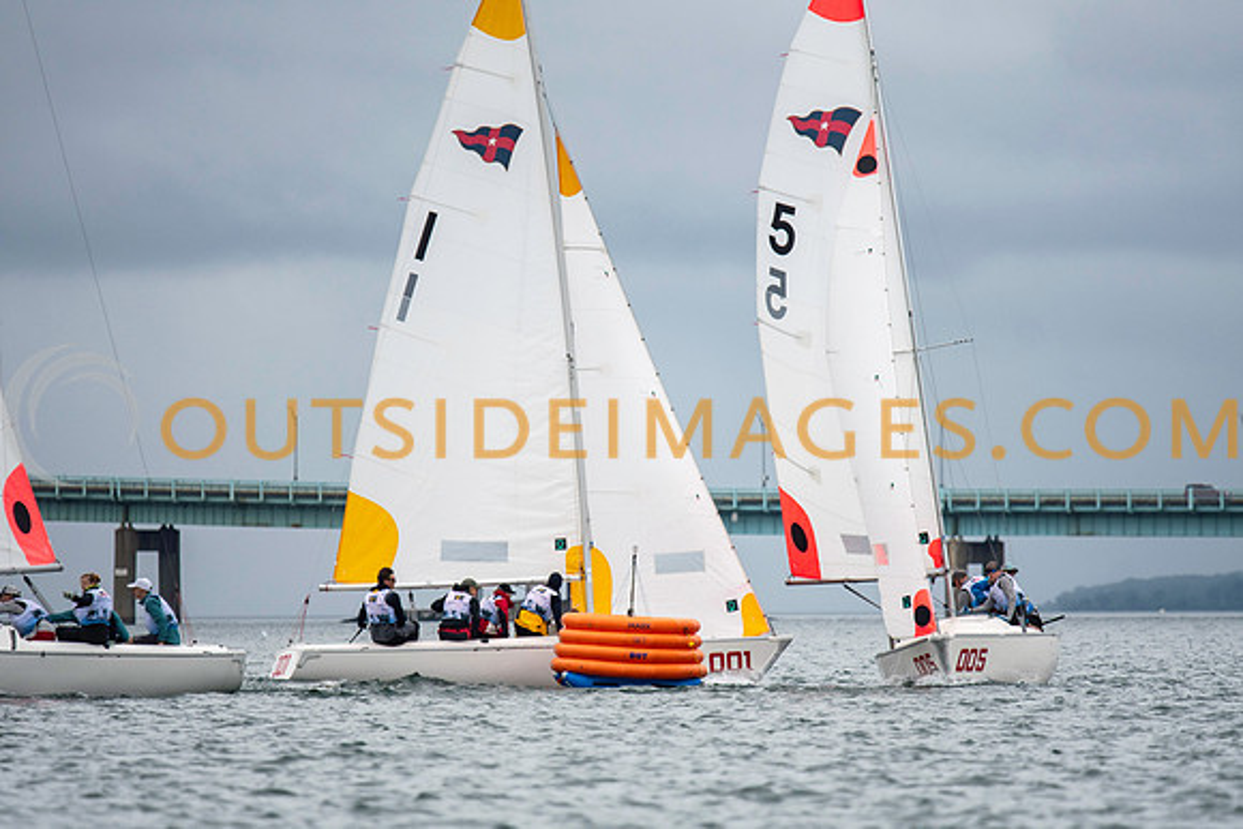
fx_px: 15540
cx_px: 622
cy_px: 414
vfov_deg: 3.1
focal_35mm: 450
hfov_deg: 4.6
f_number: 4
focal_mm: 300
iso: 250
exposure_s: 1/3200
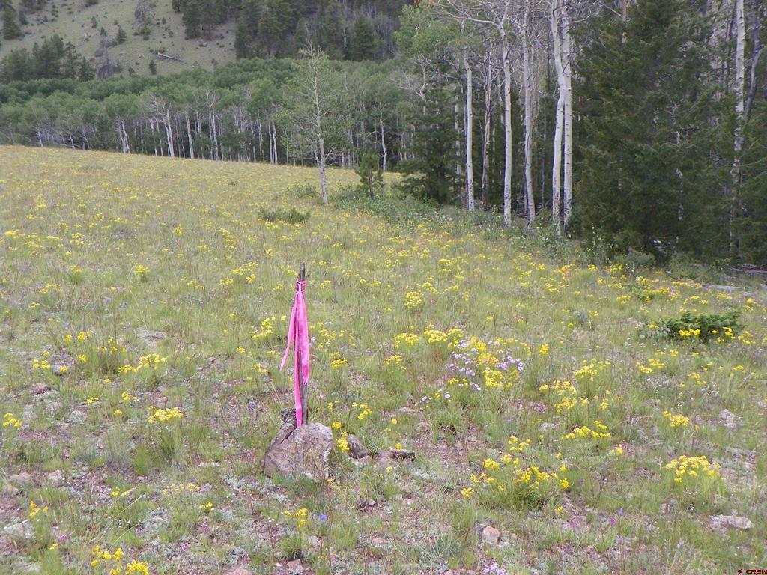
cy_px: 288
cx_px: 384
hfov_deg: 45.8
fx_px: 908
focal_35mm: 41
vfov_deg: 35.1
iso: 64
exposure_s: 1/200
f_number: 4
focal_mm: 7.3
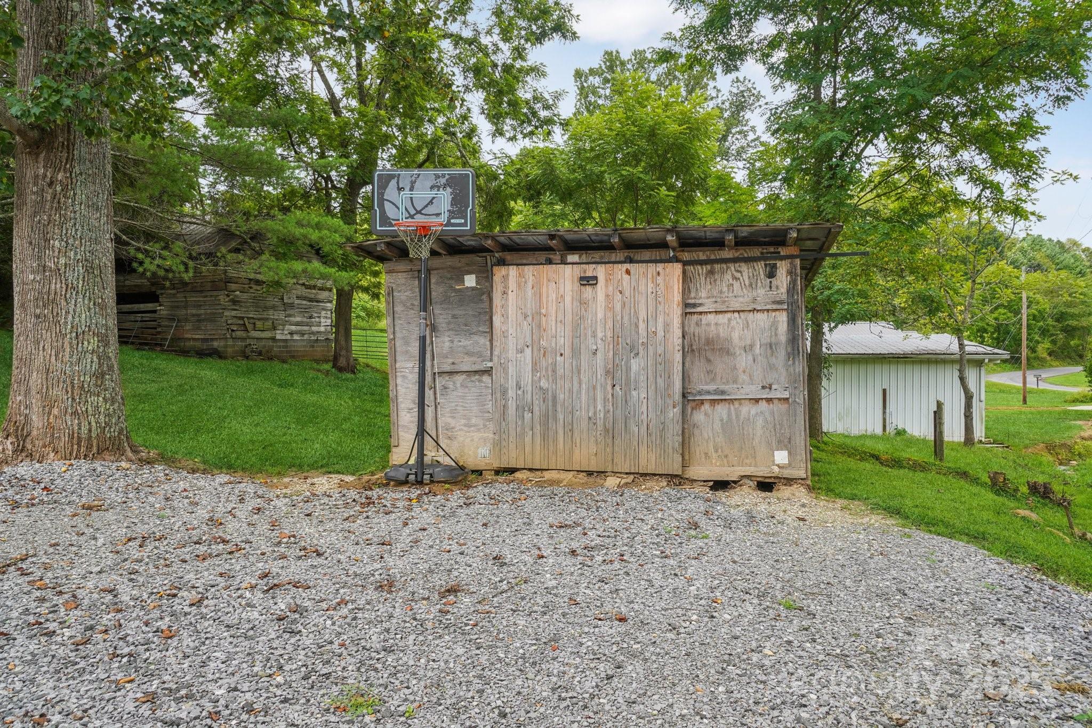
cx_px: 546
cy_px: 364
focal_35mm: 27
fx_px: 819
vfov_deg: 47.9
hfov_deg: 67.4
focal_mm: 18
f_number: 8
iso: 100
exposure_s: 1/50
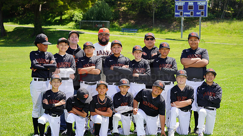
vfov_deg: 11.4
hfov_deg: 20.2
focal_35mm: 106
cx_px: 120
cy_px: 73
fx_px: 683
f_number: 6.3
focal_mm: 100
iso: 100
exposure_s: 1/250
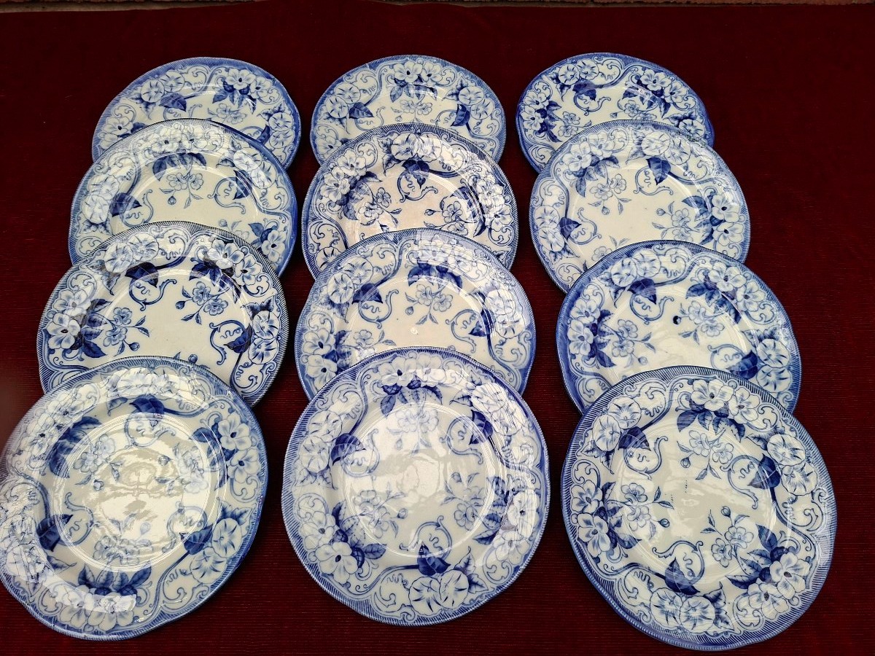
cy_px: 328
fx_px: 581
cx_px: 438
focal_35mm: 23
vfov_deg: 58.9
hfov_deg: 73.9
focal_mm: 5.54
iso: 64
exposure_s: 1/120
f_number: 1.8
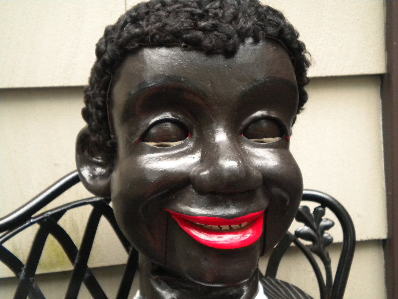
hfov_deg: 36.8
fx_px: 598
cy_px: 150
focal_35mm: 52
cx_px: 199
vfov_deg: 28.0
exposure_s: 1/291
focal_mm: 9.3
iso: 400
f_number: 3.9
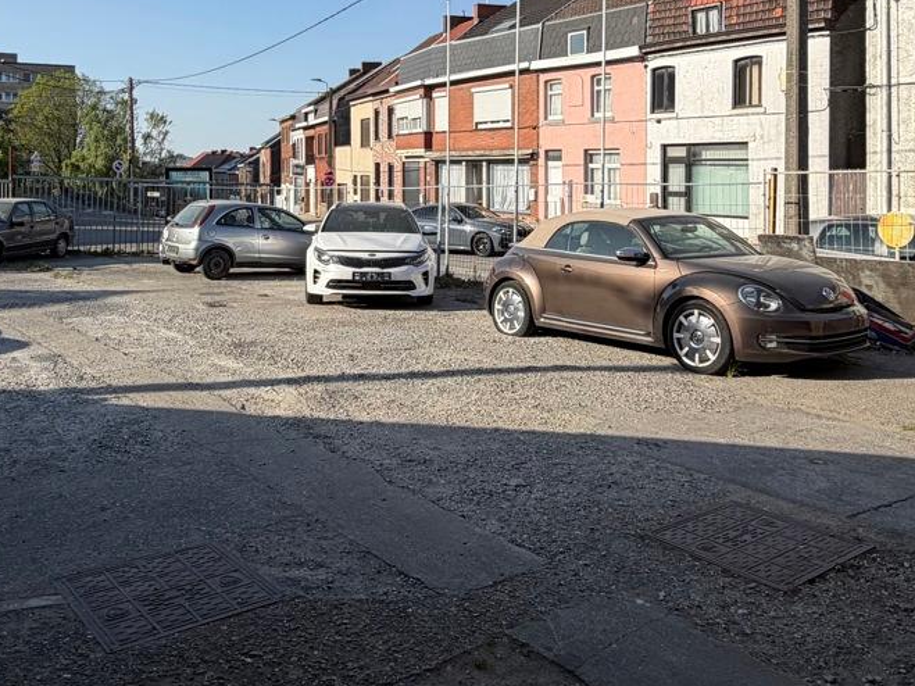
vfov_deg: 40.7
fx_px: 899
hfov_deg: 53.9
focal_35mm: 34
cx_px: 428
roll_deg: +0.0
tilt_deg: -1.6
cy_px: 176
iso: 20
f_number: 2.2
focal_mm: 2.22
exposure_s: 1/770
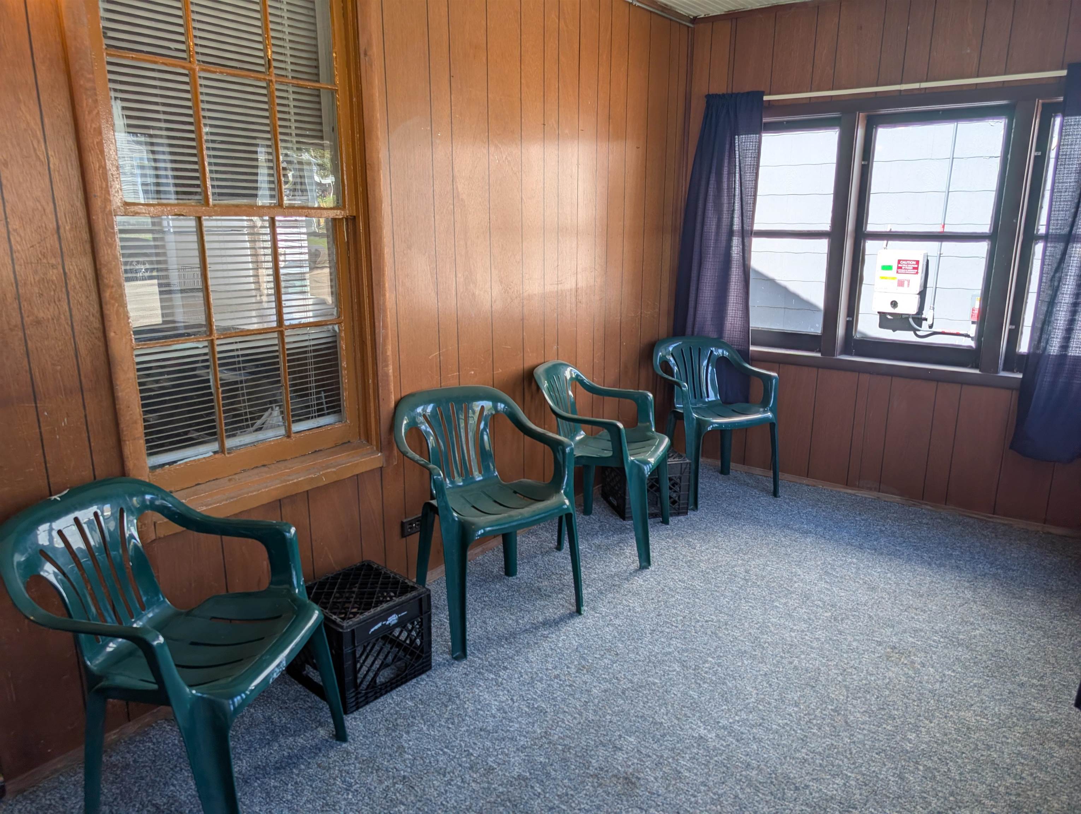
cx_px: 540
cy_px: 407
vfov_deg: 56.9
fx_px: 751
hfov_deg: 71.5
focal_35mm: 24
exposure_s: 1/474
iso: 27
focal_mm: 6.9
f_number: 1.68
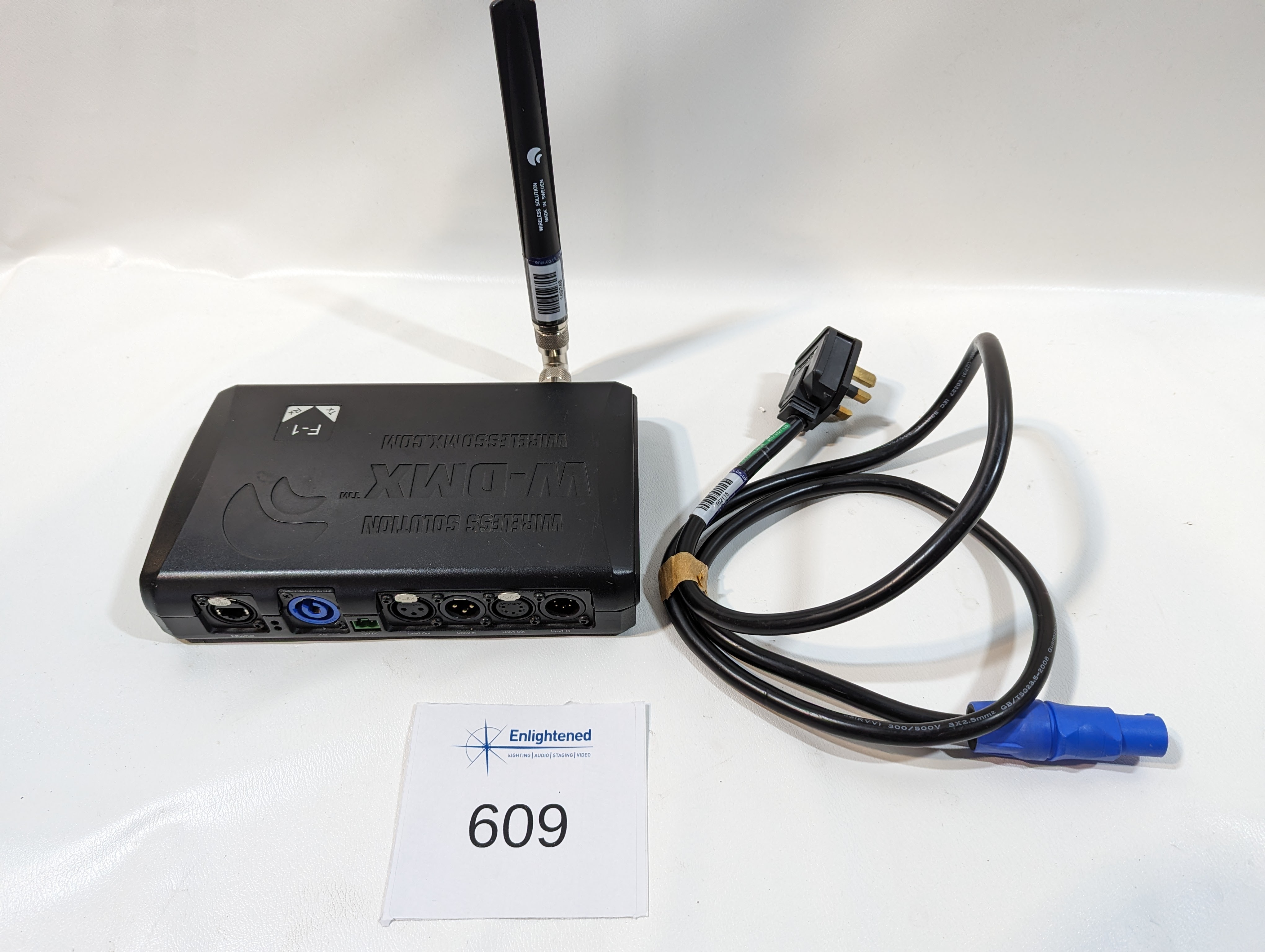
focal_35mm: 24
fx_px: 878
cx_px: 632
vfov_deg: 56.9
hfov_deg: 71.5
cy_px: 476
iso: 102
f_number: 1.85
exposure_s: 1/100
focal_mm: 6.81
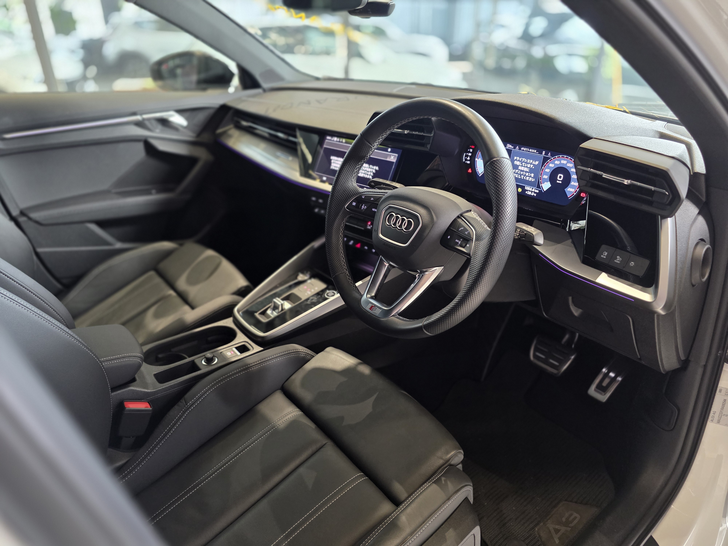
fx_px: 484
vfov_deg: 58.9
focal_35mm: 23
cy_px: 273
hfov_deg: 73.9
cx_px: 364
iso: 500
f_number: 1.7
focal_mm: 6.3
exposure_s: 1/100
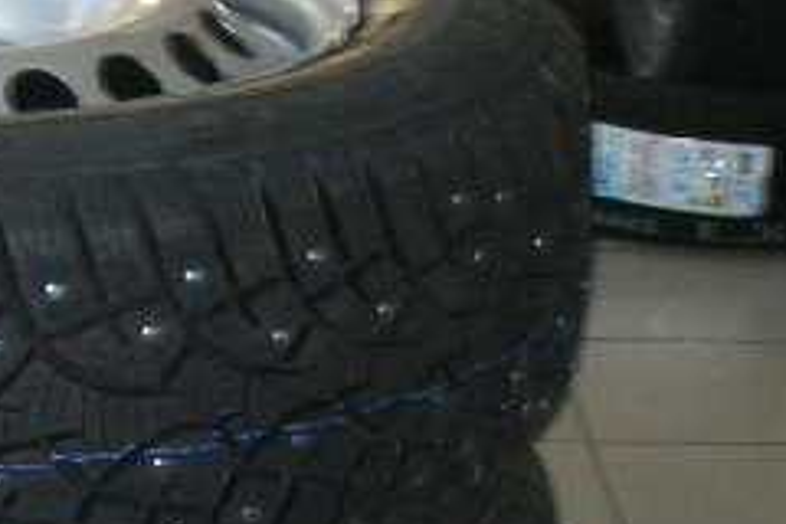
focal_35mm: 182
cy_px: 629
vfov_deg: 7.5
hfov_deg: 11.2
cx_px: 56
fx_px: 3973
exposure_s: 1/60.1
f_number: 3
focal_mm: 5.8
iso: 100
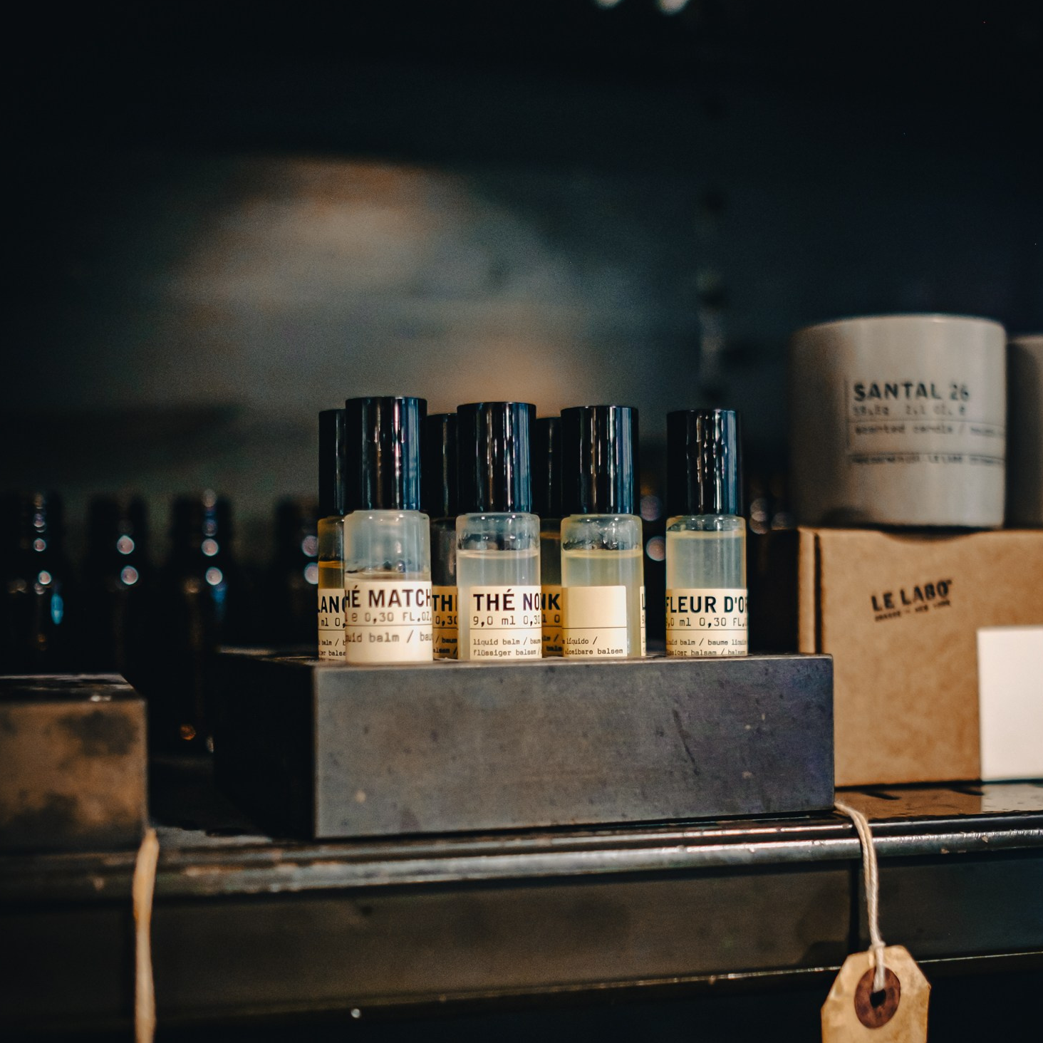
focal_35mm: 52
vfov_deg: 32.8
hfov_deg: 32.7
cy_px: 559
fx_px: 1773
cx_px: 587
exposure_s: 1/125
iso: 800
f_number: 1.4
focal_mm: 23
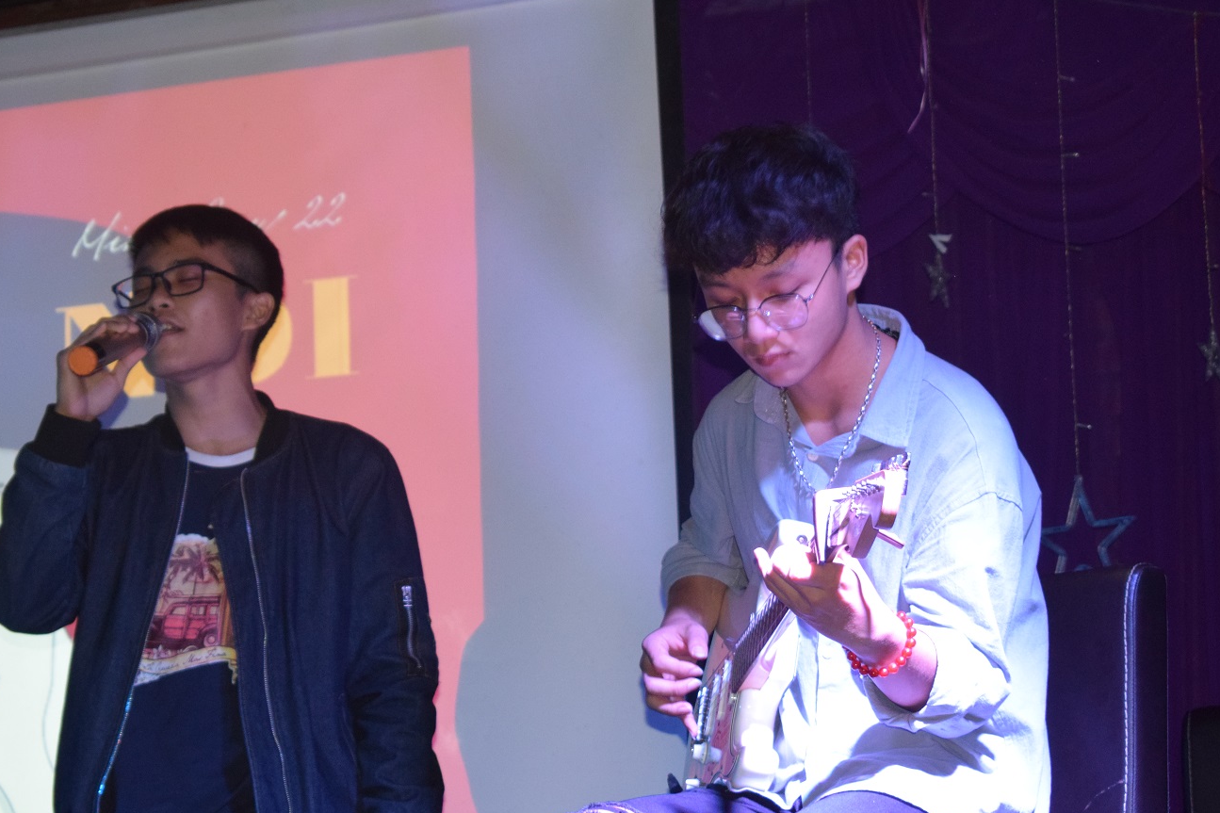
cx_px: 589
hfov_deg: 21.3
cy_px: 433
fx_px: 3238
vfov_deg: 14.3
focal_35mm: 96
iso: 2500
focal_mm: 55
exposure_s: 1/60
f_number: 5.6
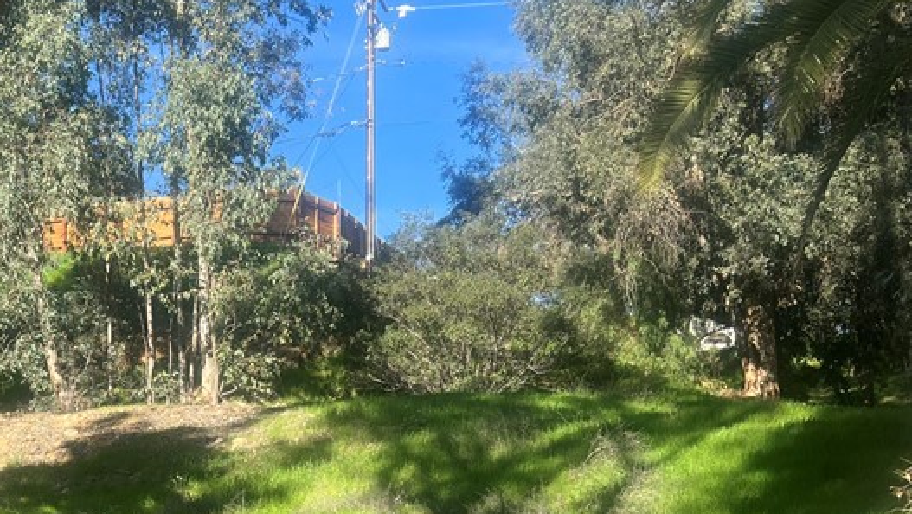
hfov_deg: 35.5
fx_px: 1331
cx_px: 83
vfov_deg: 21.4
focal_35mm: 55
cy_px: 467
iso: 50
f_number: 1.5
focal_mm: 5.7
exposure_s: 1/1377
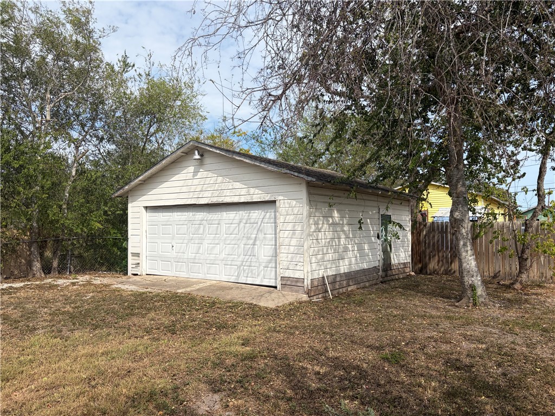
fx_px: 417
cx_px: 278
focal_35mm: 26
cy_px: 208
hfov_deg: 67.3
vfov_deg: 53.1
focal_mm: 5.96
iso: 50
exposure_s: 1/3448
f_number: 1.6
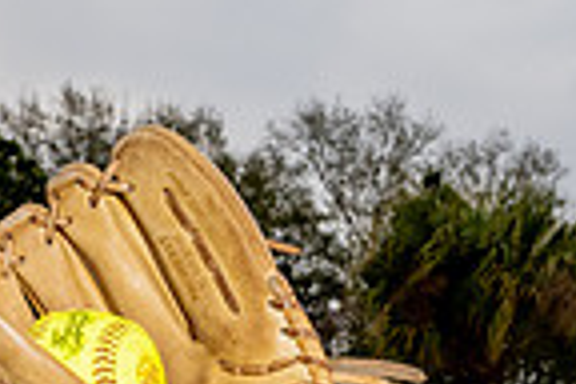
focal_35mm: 109
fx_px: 1744
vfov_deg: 11.0
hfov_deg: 18.5
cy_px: 844
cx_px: 76
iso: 125
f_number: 8
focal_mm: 35
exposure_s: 1/250
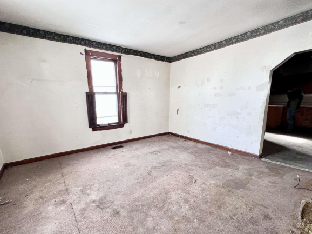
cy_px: 128
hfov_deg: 98.1
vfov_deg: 81.5
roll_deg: +0.4
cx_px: 147
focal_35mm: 15
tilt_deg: -12.3
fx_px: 135
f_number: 1.8
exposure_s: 1/99
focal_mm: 1.57
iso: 250
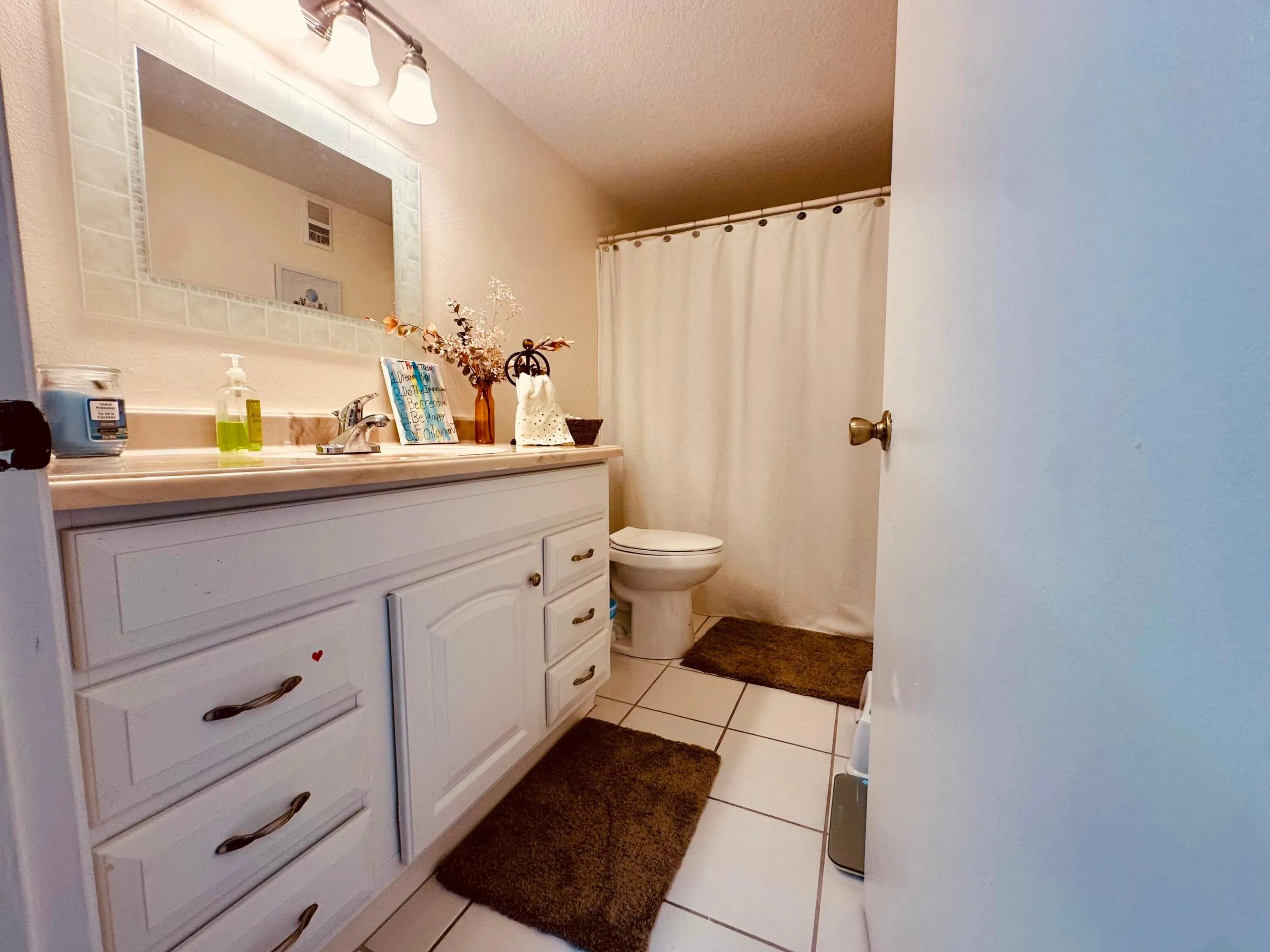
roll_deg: -0.6
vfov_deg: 85.7
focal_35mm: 14
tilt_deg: -5.8
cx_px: 635
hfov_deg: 102.1
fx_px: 514
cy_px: 476
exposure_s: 1/120
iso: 125
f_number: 2.2
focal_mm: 2.22
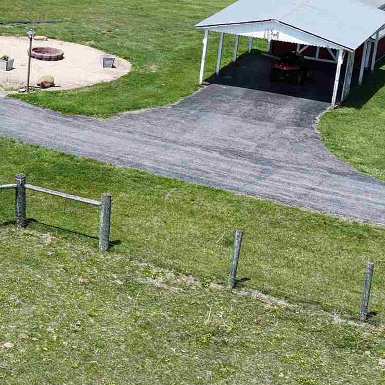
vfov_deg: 19.6
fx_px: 1107
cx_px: -253
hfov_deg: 17.1
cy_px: 108
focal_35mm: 88
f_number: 2.8
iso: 100
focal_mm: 12.29
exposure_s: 1/1600
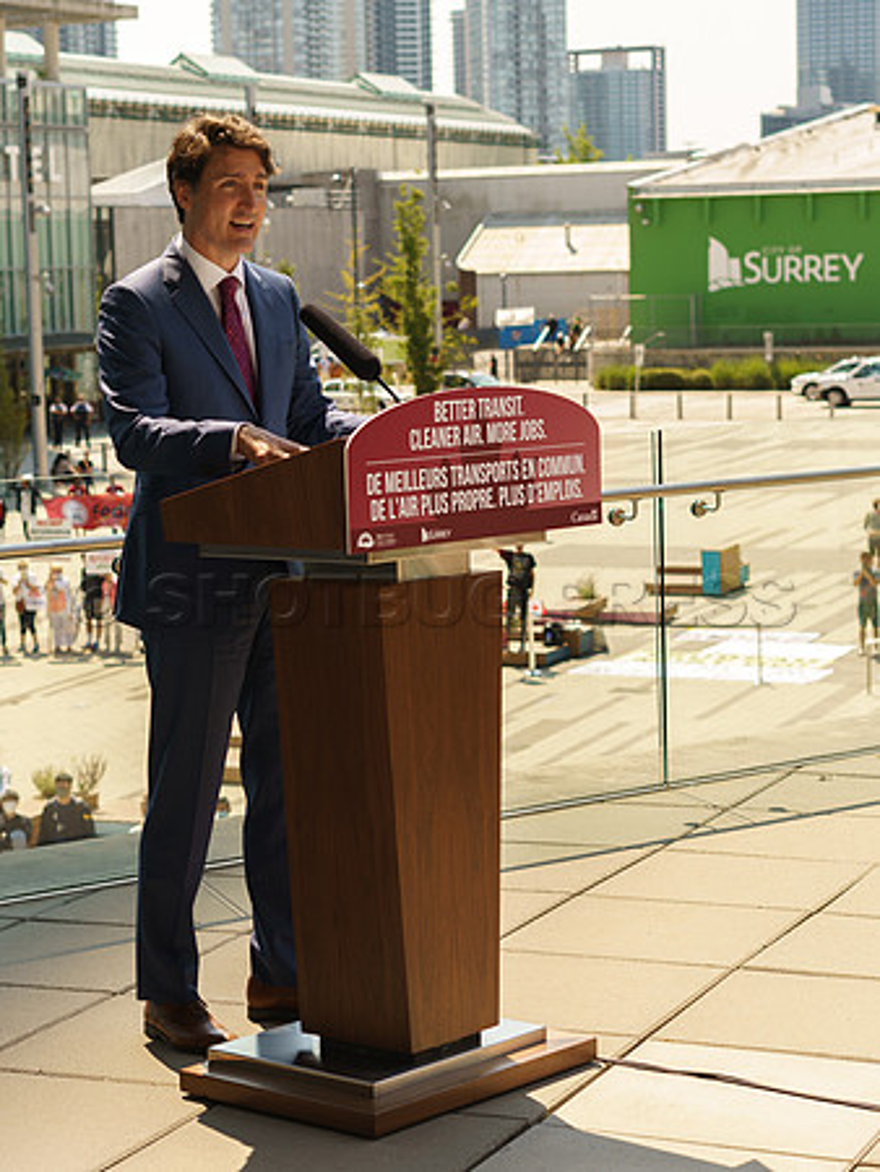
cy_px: 602
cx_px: 386
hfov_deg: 18.0
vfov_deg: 23.9
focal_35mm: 82
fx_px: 2771
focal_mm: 50
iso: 100
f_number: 4
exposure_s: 1/500
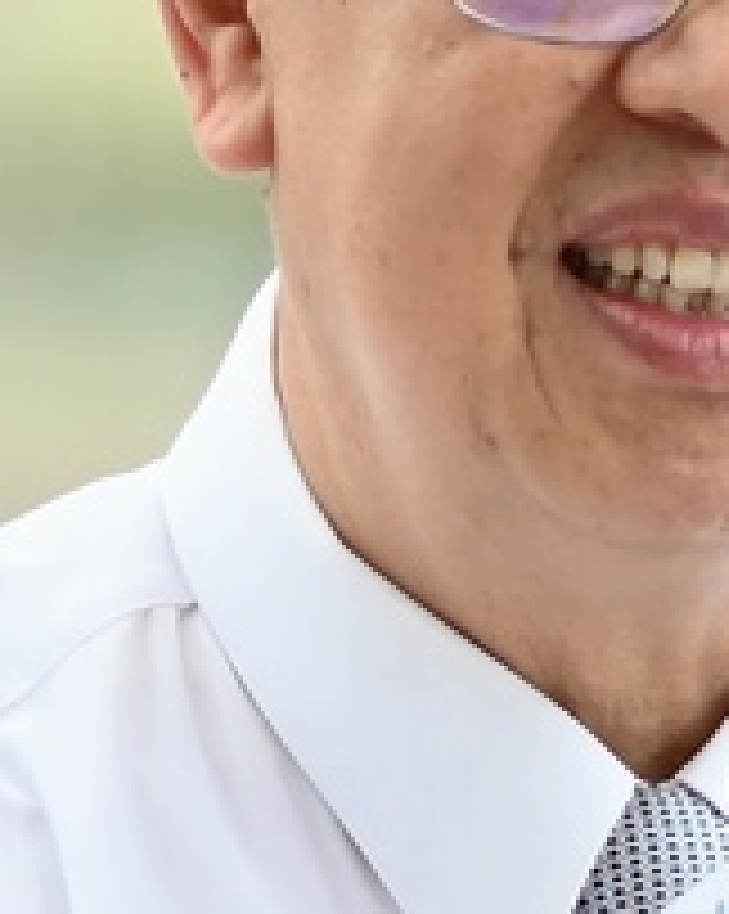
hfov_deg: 1.4
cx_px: 1148
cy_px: 734
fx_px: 30332
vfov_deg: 1.7
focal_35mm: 1123
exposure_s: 1/500
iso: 100
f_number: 2
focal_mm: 135
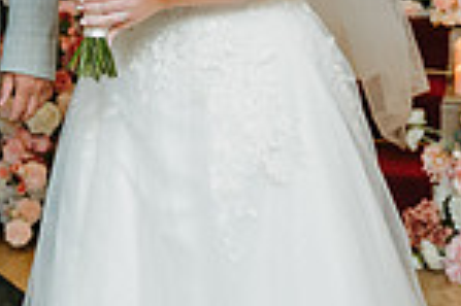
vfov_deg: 12.3
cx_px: 90
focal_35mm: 109
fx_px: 1394
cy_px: -29
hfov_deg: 18.6
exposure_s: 1/160
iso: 1250
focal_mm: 28
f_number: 2.8
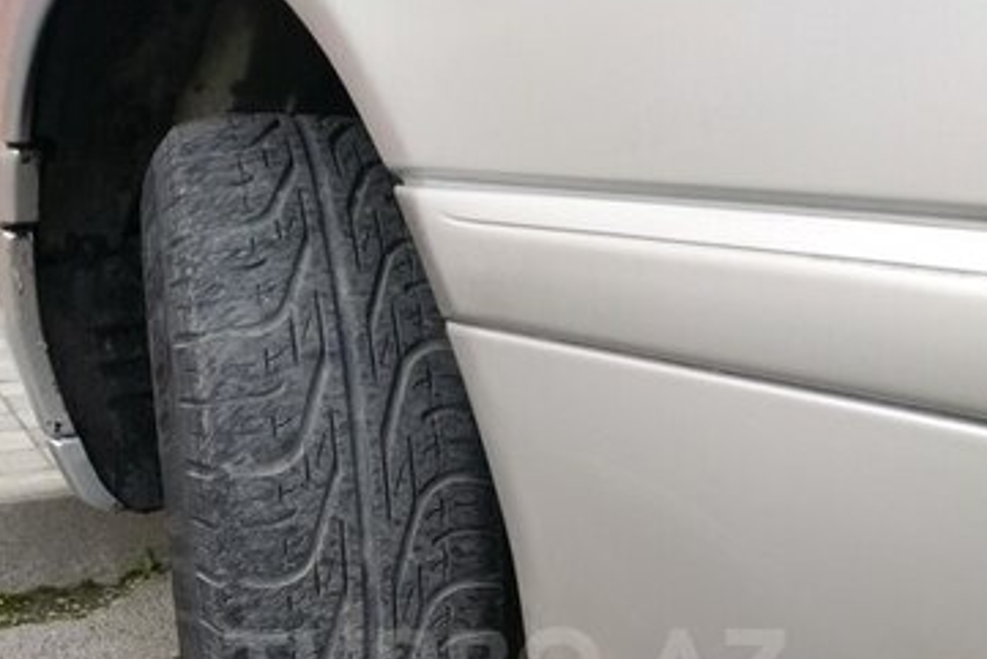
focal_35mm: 30
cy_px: 670
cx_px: 506
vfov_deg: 38.4
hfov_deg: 61.9
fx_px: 823
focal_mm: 3.57
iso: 123
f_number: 2
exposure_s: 1/100
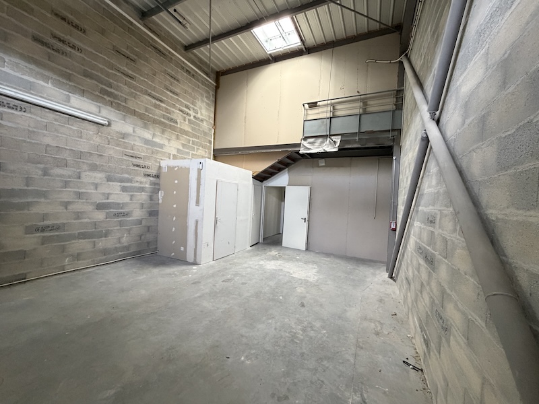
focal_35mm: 14
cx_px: 270
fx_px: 218
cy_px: 202
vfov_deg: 85.7
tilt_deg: -0.1
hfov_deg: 102.1
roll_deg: -2.1
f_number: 2.2
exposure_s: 1/60
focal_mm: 2.22
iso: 500
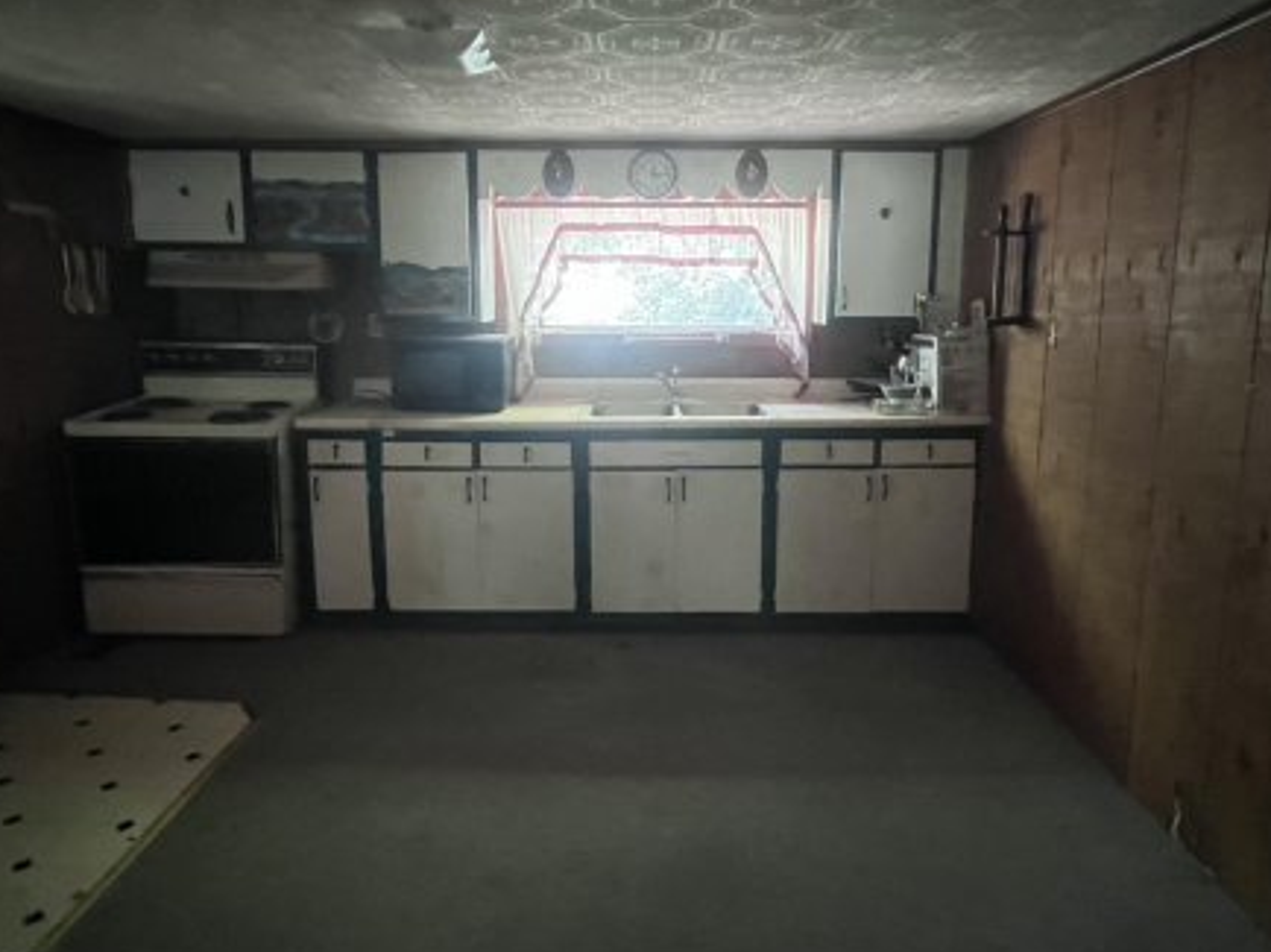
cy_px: 390
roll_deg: +1.2
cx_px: 628
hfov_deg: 81.8
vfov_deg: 65.4
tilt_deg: -5.2
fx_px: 734
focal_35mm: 20
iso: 1000
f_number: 1.8
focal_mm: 1.57
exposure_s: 1/58
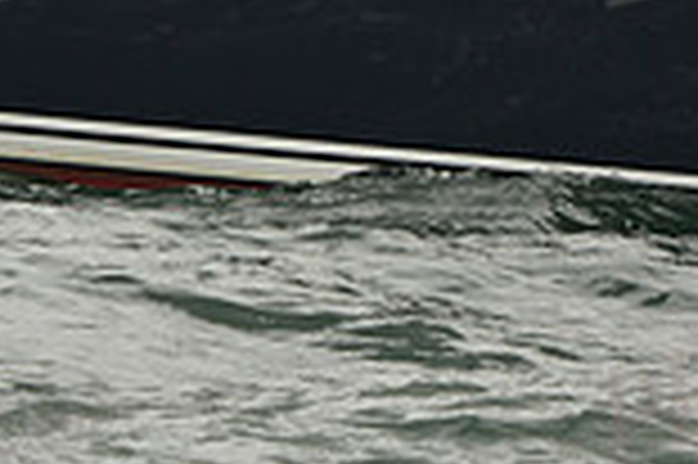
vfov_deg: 2.7
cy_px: -282
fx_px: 9800
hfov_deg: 4.1
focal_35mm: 506
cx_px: 369
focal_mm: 135
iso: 320
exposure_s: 1/800
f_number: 8
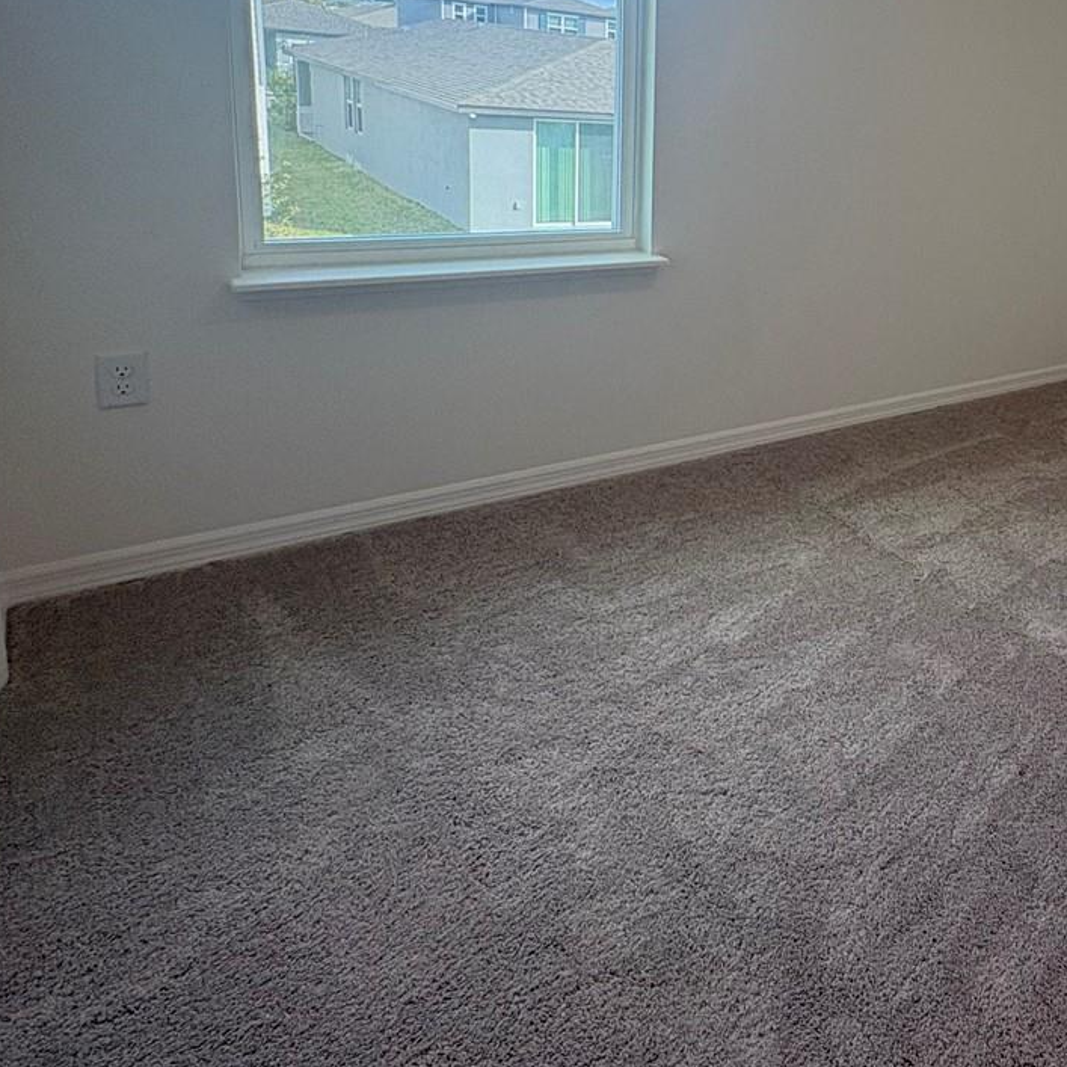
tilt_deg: -11.3
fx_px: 976
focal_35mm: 28
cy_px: 282
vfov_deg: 54.9
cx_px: 1070
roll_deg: -6.1
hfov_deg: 47.4
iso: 100
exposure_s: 1/120
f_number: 2.2
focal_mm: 2.22
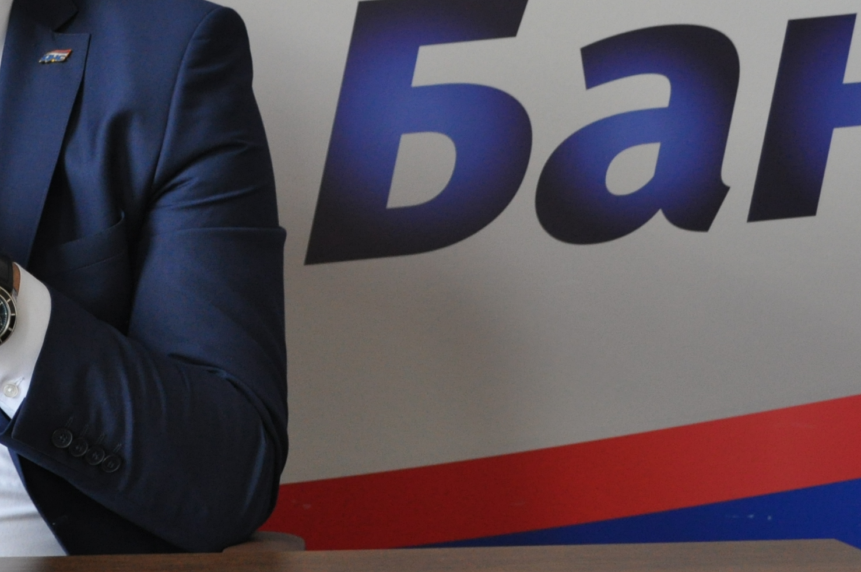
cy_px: 177
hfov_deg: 20.1
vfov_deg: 13.9
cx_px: -22
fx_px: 2341
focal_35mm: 98
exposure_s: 1/40
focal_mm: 30
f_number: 4.5
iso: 800
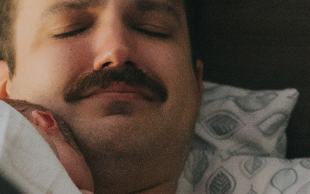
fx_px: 2990
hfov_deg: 5.9
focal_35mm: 354
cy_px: 41
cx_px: 257
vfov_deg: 3.7
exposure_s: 1/125
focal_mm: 45
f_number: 1.8
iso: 1250
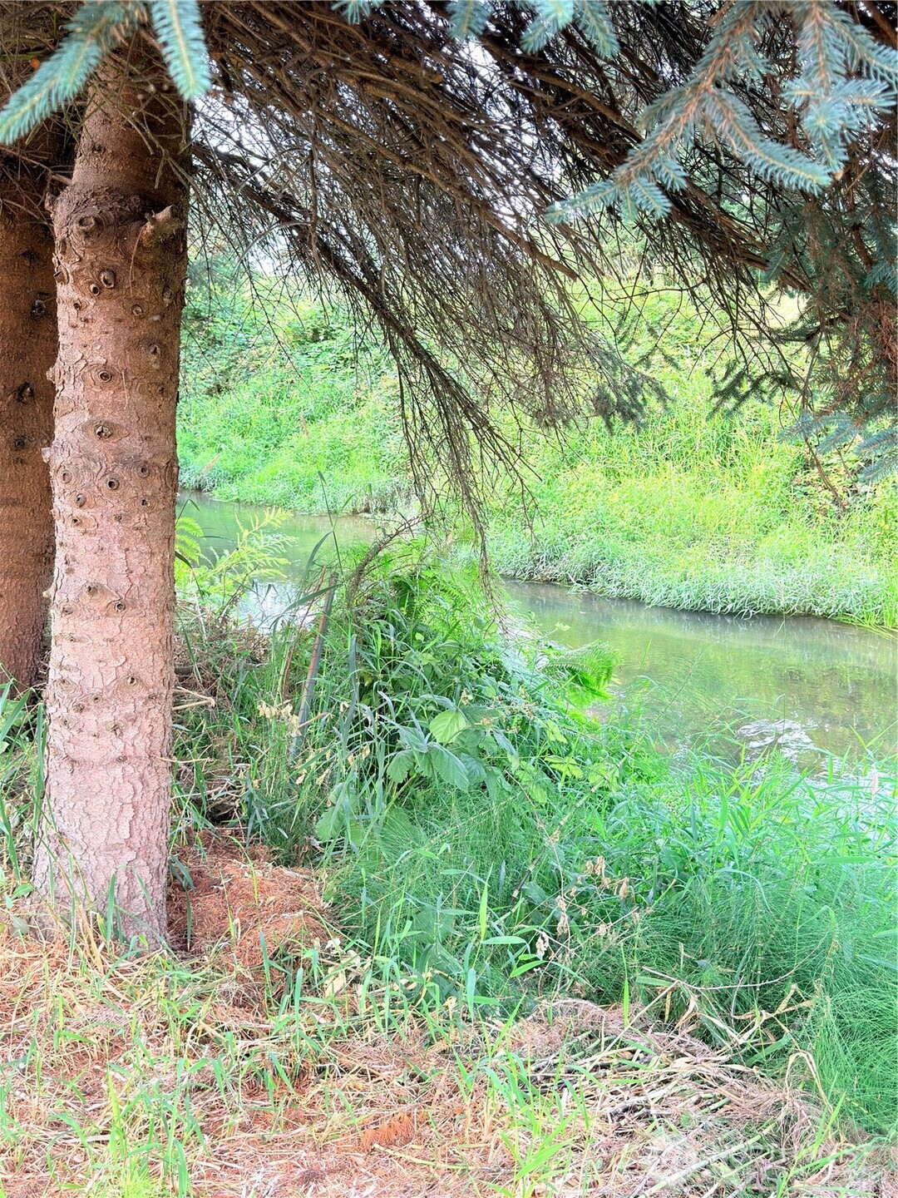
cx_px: 449
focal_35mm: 35
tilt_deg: -13.7
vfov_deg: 52.6
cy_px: 599
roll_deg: +0.9
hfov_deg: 40.7
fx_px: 1211
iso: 80
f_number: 1.78
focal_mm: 6.76
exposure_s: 1/121
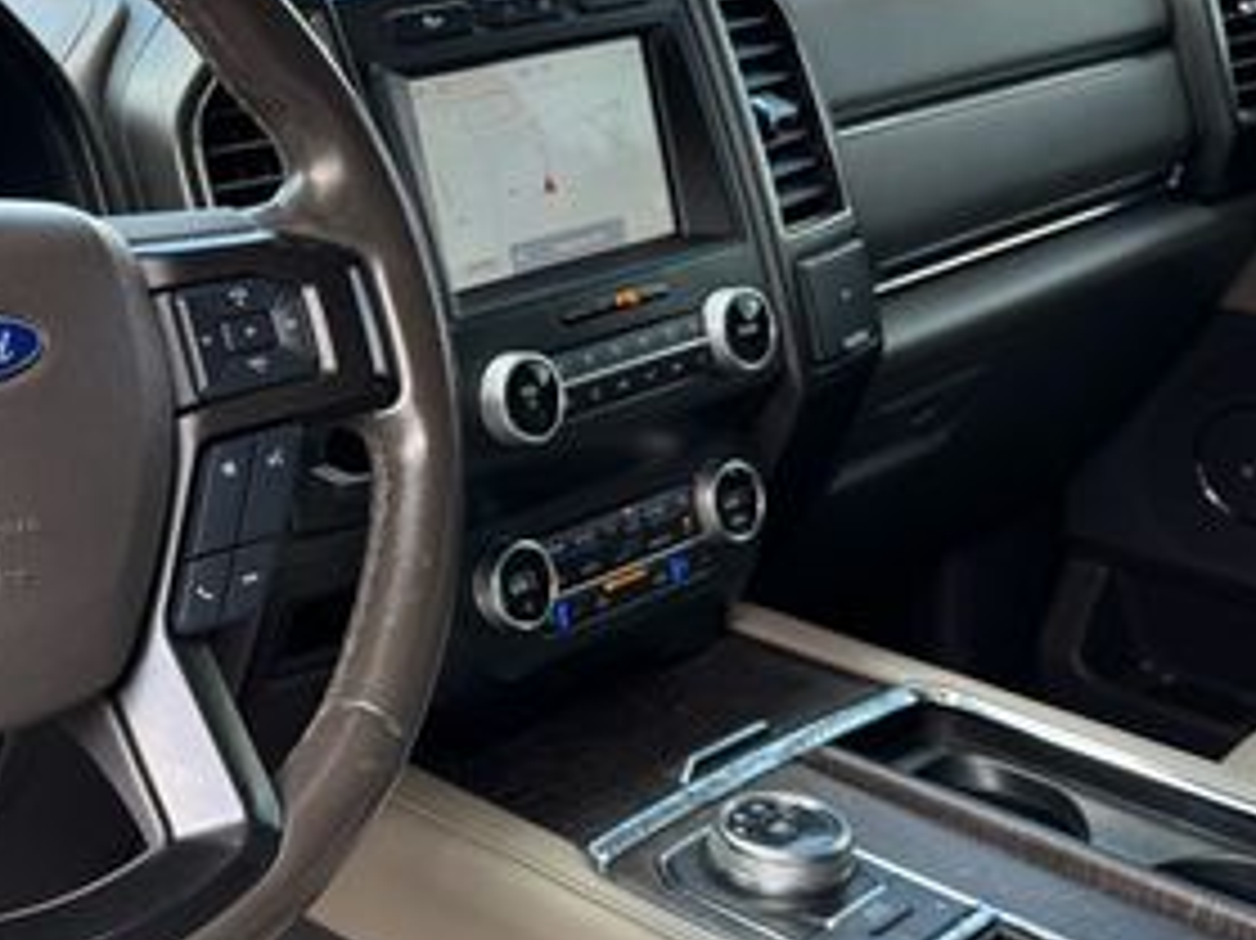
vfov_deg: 26.4
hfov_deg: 33.5
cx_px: 185
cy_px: 315
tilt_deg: -16.0
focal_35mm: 55
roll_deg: +3.1
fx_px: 1995
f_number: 1.78
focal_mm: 6.76
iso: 64
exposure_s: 1/212
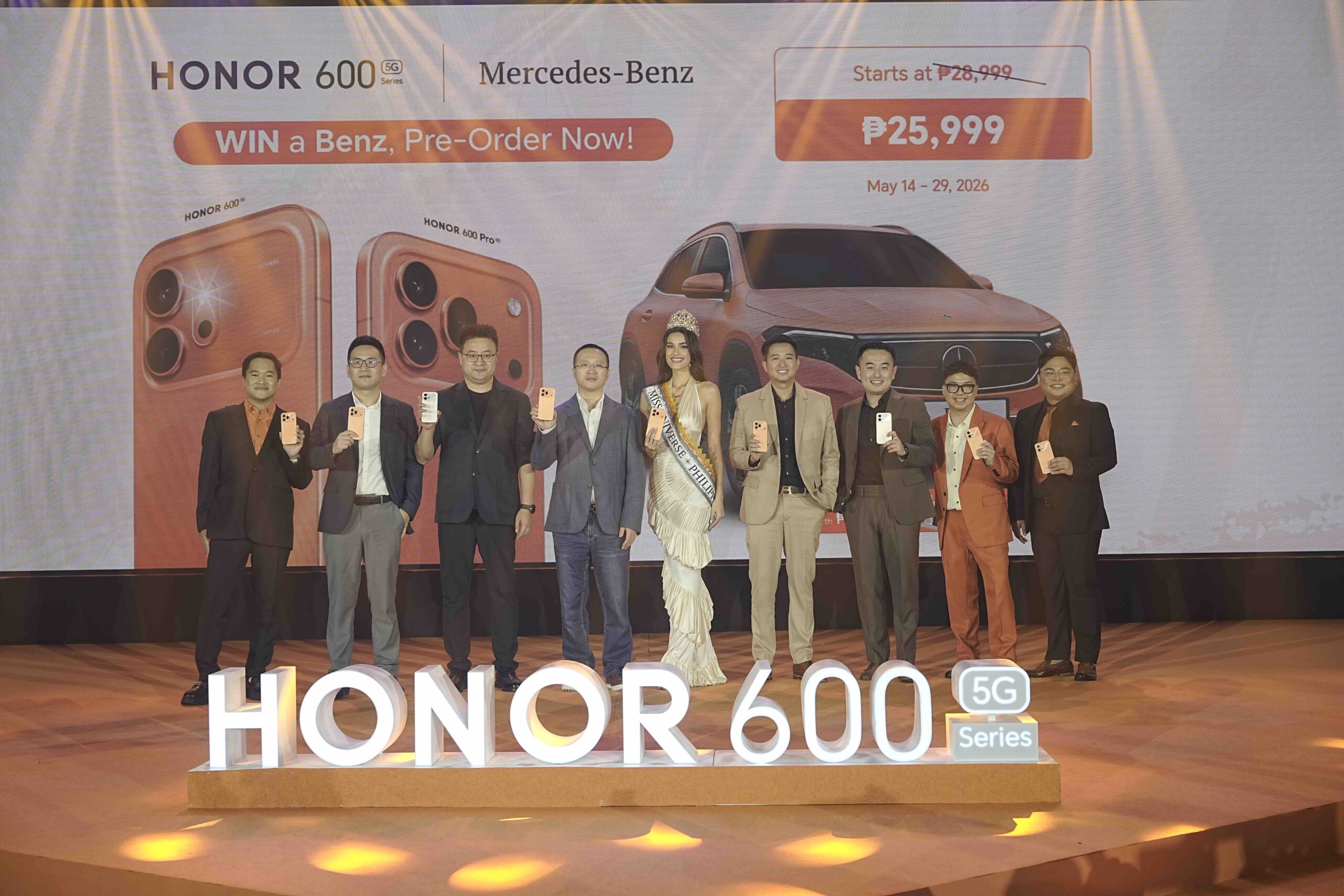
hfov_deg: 46.8
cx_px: 672
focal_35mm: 42
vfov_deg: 32.2
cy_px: 448
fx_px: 1553
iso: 320
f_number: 4.5
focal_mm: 41.6
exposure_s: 1/160
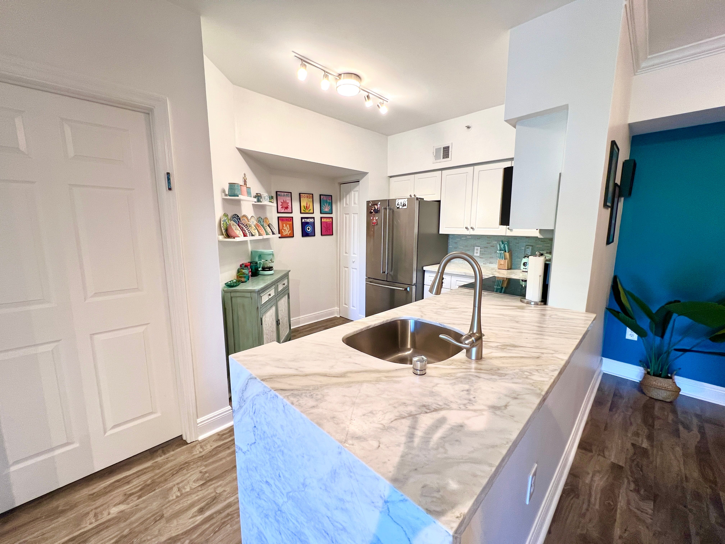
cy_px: 272
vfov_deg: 89.9
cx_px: 362
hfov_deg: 106.2
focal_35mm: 13
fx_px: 272
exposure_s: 1/60
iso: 125
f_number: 1.8
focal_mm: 1.57
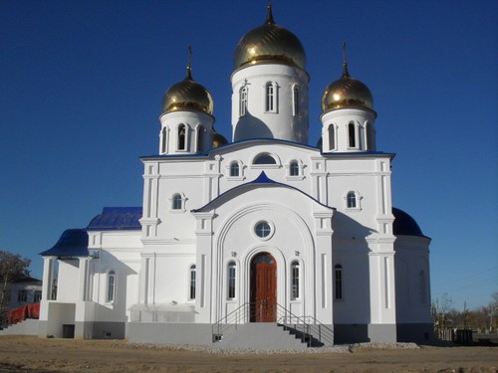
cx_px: 249
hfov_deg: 49.0
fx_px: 547
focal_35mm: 38
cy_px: 186
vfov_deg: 37.7
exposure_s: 1/500
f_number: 8.3
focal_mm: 6.3
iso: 80
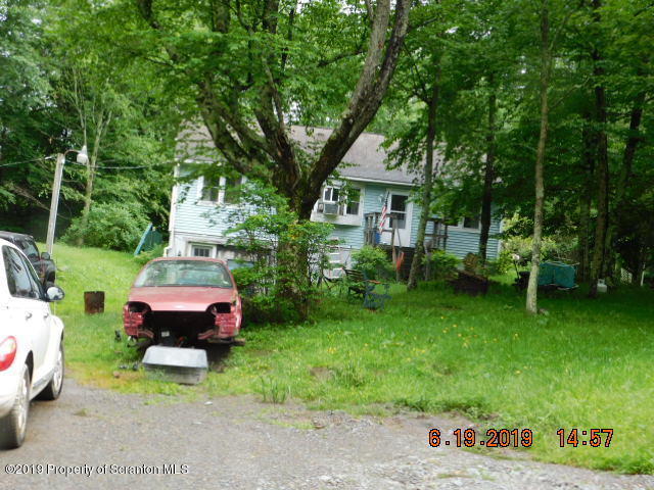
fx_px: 964
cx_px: 327
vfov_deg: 28.6
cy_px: 245
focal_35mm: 51
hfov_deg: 37.5
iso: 125
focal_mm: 9
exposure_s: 1/160
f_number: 3.8
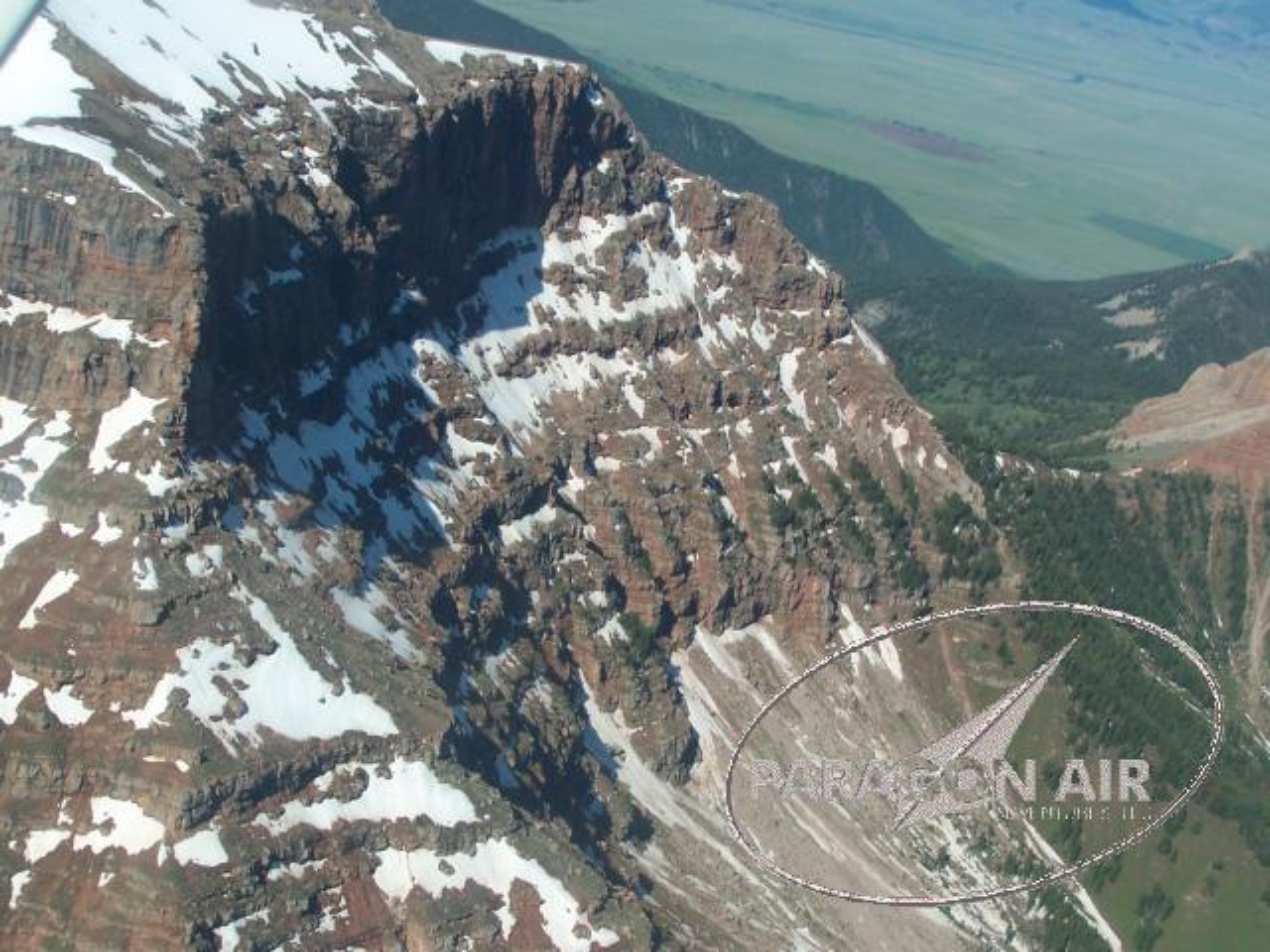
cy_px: 476
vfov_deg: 28.6
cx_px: 635
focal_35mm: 51
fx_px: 1871
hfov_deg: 37.5
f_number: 4.5
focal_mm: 8.5
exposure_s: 1/500
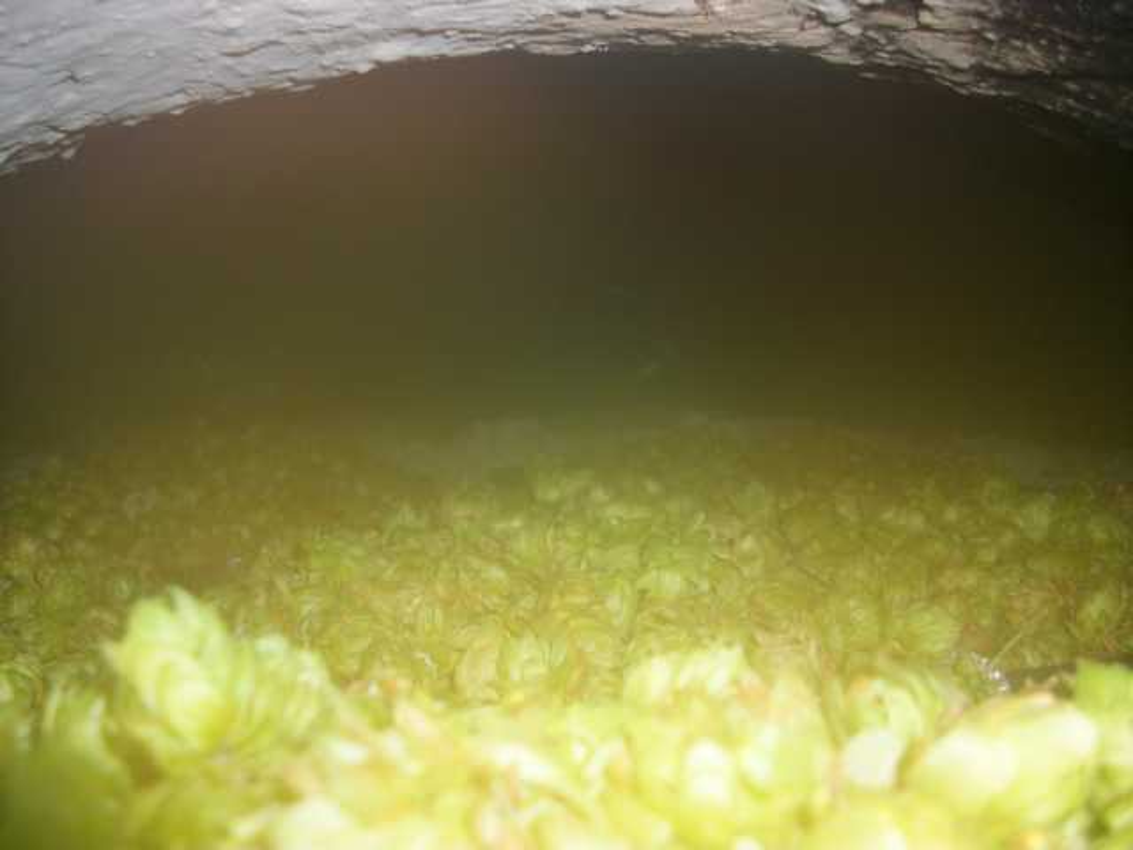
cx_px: 566
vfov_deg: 45.4
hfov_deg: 58.4
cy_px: 425
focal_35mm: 31
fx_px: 1015
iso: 125
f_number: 2.9
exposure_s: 1/40
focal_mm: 5.7
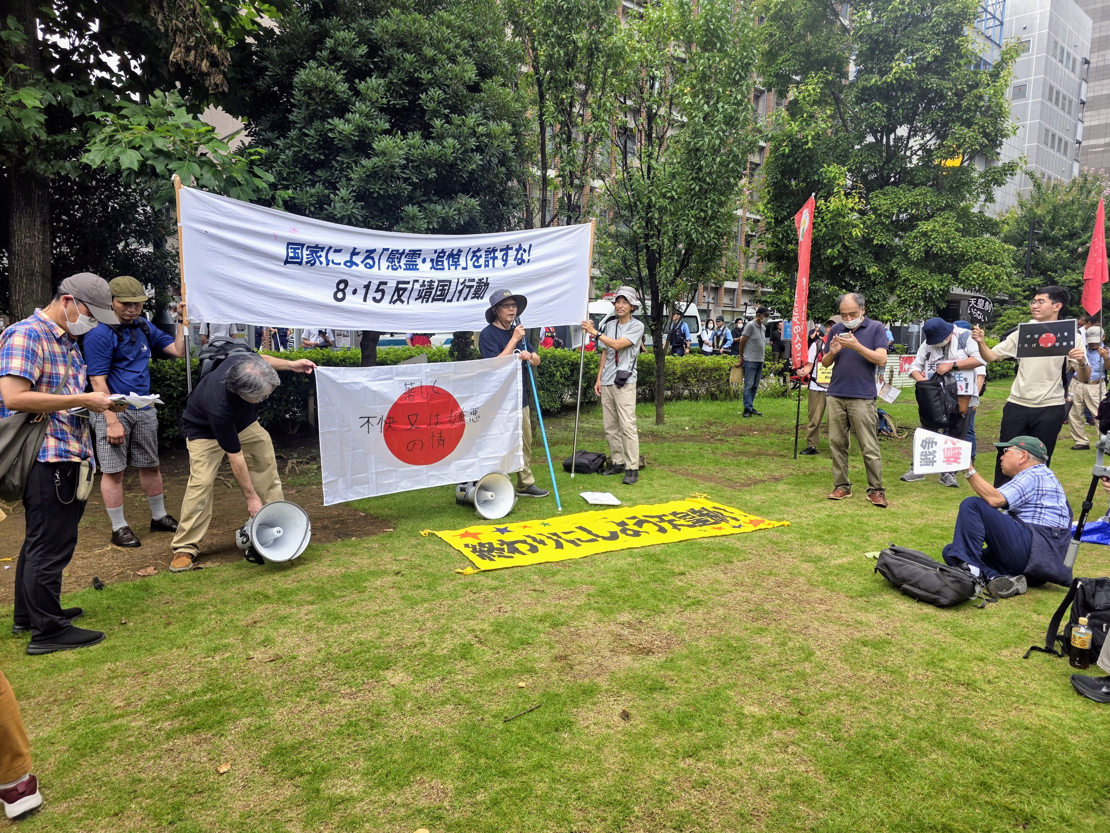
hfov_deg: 73.9
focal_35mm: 23
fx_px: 738
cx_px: 555
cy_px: 416
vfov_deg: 58.9
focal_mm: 6.3
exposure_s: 1/180
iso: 40
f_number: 1.7
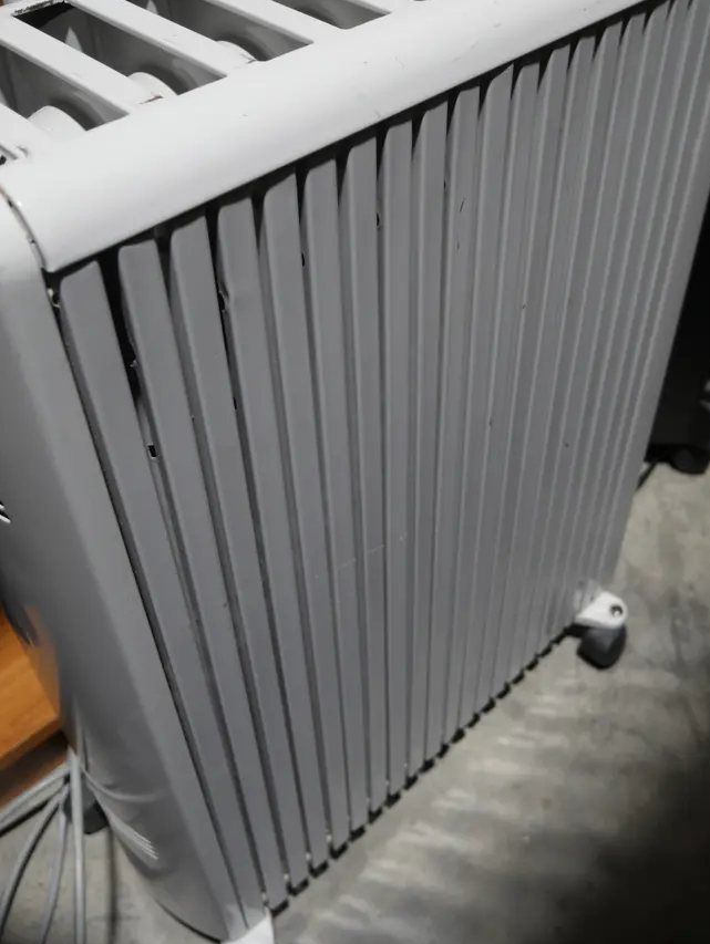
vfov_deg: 51.2
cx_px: 390
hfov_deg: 39.7
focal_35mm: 36
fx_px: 983
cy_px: 406
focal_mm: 15
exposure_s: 1/60
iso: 250
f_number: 3.6
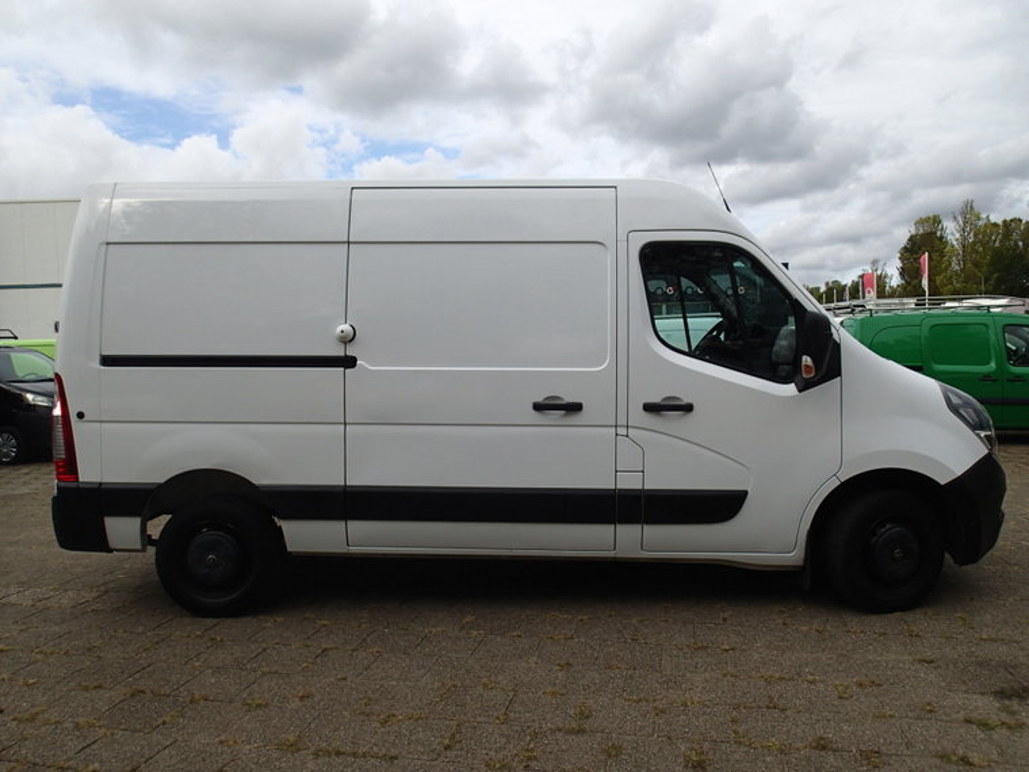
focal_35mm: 25
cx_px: 514
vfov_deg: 54.9
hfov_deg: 69.4
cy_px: 386
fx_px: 743
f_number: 8
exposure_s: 1/200
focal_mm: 4.5
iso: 100
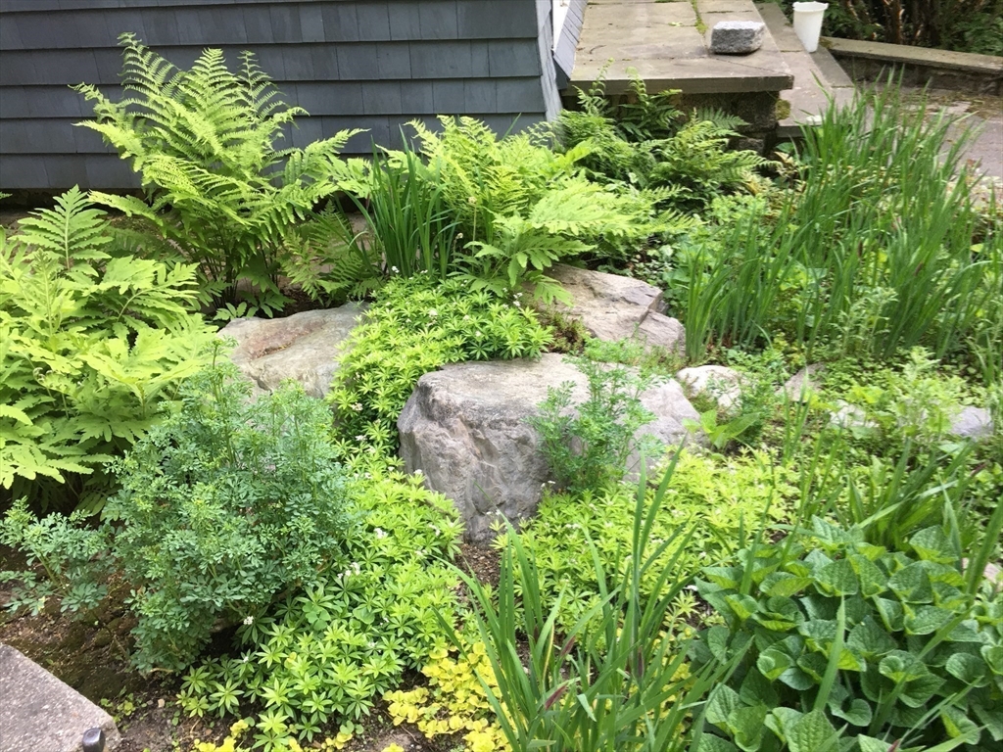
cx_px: 502
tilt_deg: -33.3
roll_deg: +3.4
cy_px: 376
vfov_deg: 48.2
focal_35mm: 29
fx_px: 840
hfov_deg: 61.7
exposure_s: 1/30
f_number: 2.2
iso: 25
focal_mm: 4.15
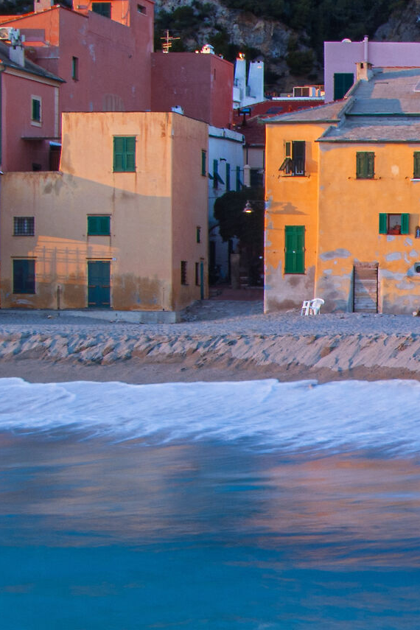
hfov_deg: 11.1
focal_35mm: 118
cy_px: 462
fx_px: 2065
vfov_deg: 17.3
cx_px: 652
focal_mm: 28
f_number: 22
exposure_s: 1.3
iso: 100
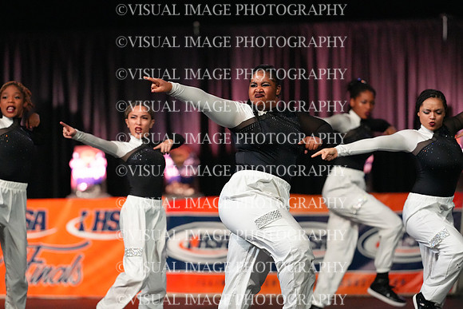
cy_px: 154
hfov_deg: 6.9
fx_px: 3859
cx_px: 232
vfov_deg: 4.6
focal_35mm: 300
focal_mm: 300
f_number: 3.5
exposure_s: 1/1250
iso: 16000
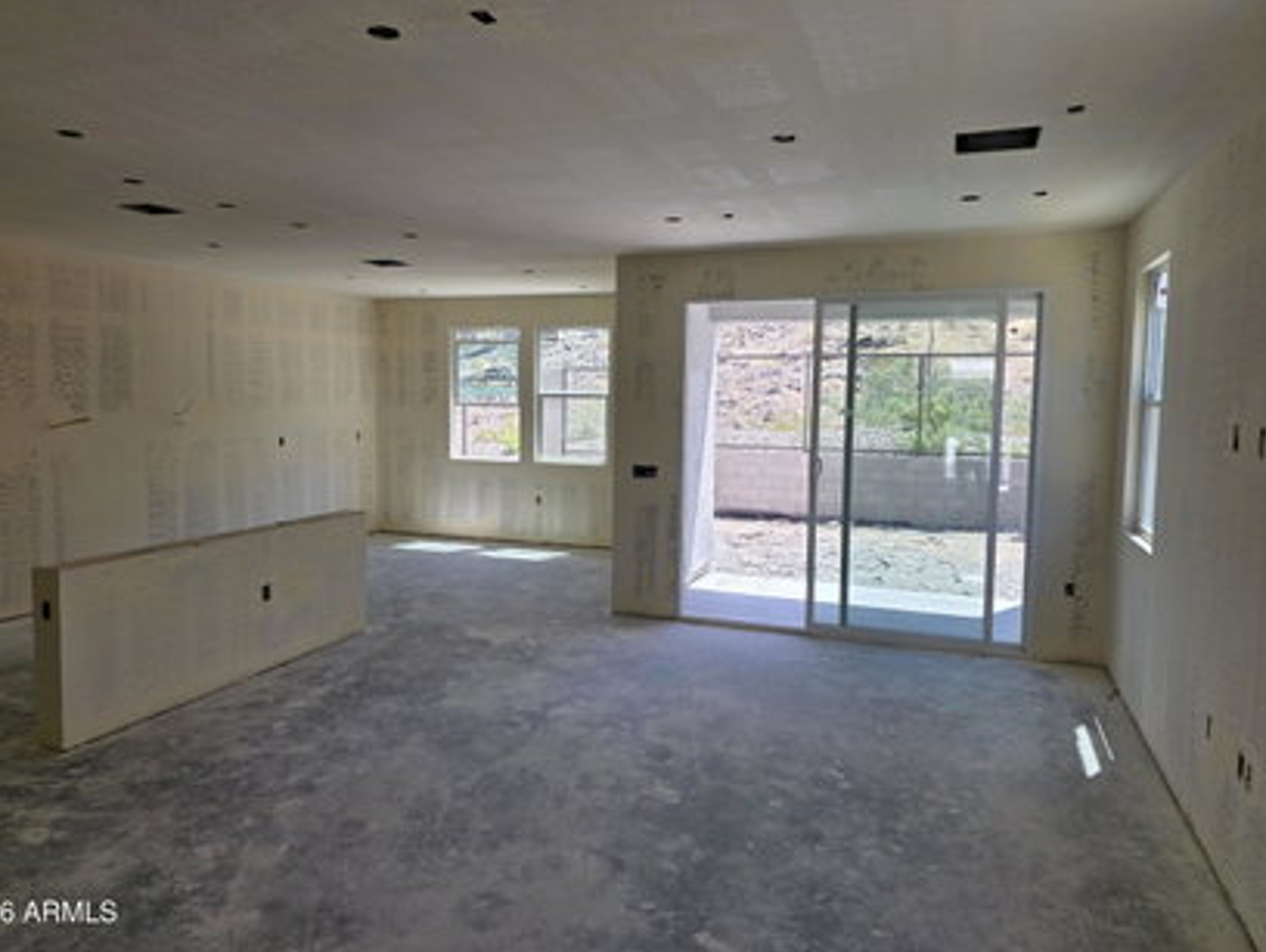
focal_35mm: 24
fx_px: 879
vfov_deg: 56.9
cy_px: 462
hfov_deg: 71.5
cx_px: 611
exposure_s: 1/359
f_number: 1.7
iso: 25
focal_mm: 6.3
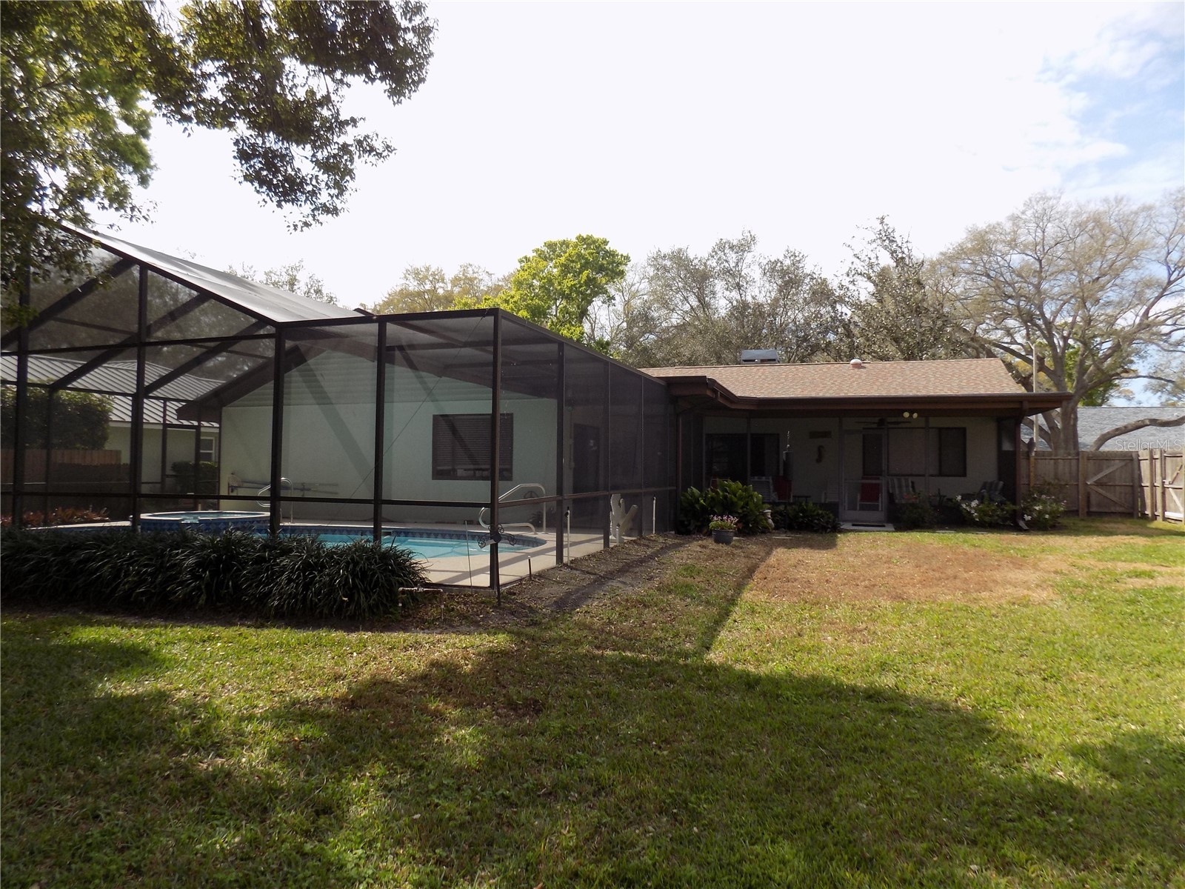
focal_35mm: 23
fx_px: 787
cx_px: 592
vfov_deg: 58.9
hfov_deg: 73.9
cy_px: 444
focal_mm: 4
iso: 80
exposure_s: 1/800
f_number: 3.1
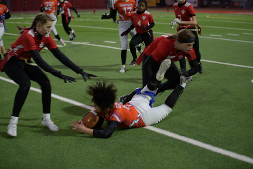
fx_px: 492
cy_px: 84
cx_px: 126
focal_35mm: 70
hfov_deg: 28.8
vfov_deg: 19.5
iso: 450
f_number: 2.8
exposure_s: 1/200
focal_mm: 70
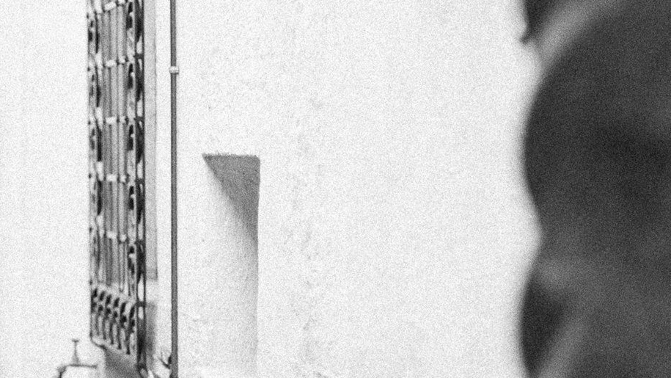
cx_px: -63
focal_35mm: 160
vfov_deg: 7.6
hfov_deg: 13.2
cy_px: 334
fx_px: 2847
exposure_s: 1/200
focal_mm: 50
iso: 200
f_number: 1.8
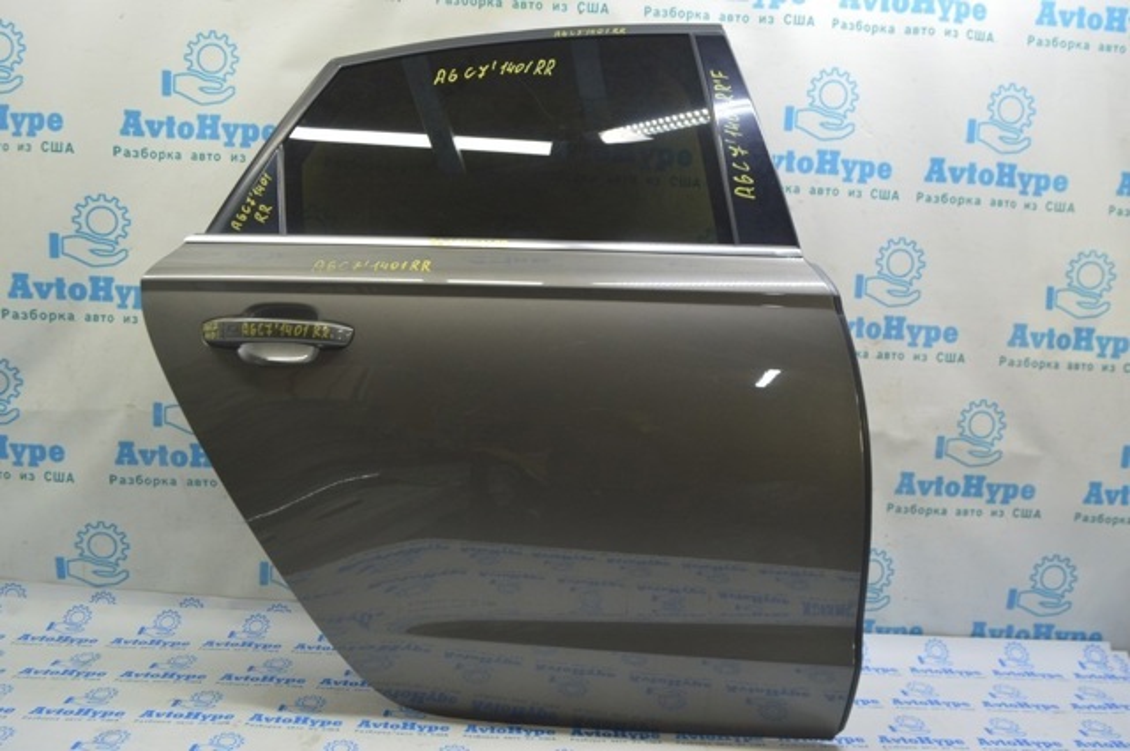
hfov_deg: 62.0
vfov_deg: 43.5
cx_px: 565
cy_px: 376
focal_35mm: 30
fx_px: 940
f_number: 5.6
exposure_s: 1/20
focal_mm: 20
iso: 400
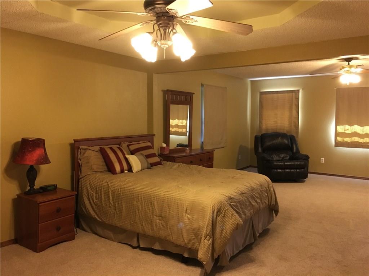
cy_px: 138
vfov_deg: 48.2
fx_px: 309
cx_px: 184
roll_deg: -0.9
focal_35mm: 29
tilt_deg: -3.0
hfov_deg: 61.7
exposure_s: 1/15
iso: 250
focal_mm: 4.15
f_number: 2.2
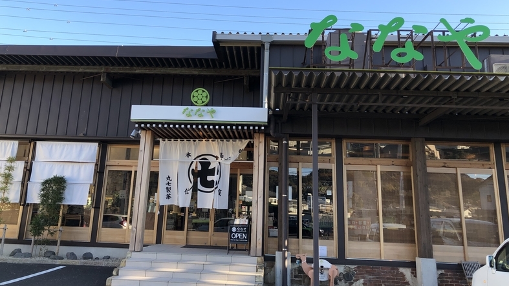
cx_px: 251
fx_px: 418
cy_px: 115
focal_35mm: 31
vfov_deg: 37.7
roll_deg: -1.5
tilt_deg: +14.9
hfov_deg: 62.6
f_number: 1.8
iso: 20
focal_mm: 3.99
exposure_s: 1/355
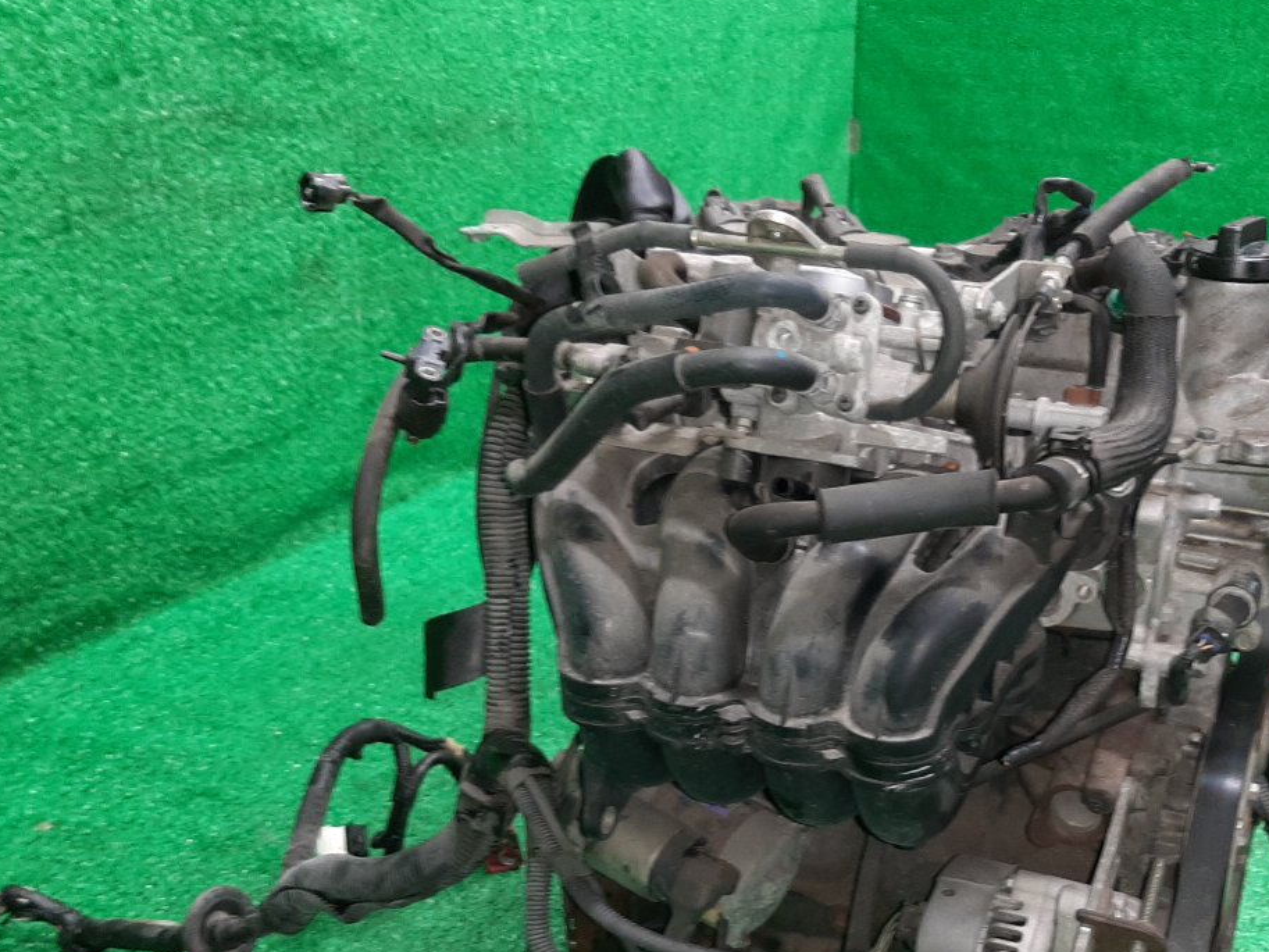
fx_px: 1503
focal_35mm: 41
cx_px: 796
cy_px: 698
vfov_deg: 34.5
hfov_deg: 45.4
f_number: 1.7
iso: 203
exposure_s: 1/50
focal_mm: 3.93
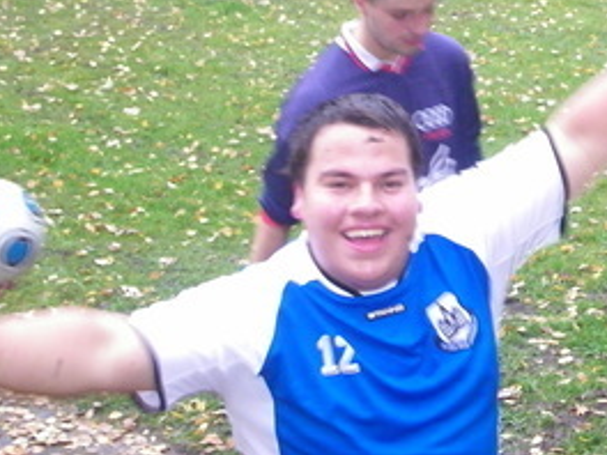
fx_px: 2192
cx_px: 460
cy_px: 77
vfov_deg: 11.8
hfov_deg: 15.7
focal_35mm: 125
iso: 400
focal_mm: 11.7
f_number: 4.1
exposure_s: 1/30
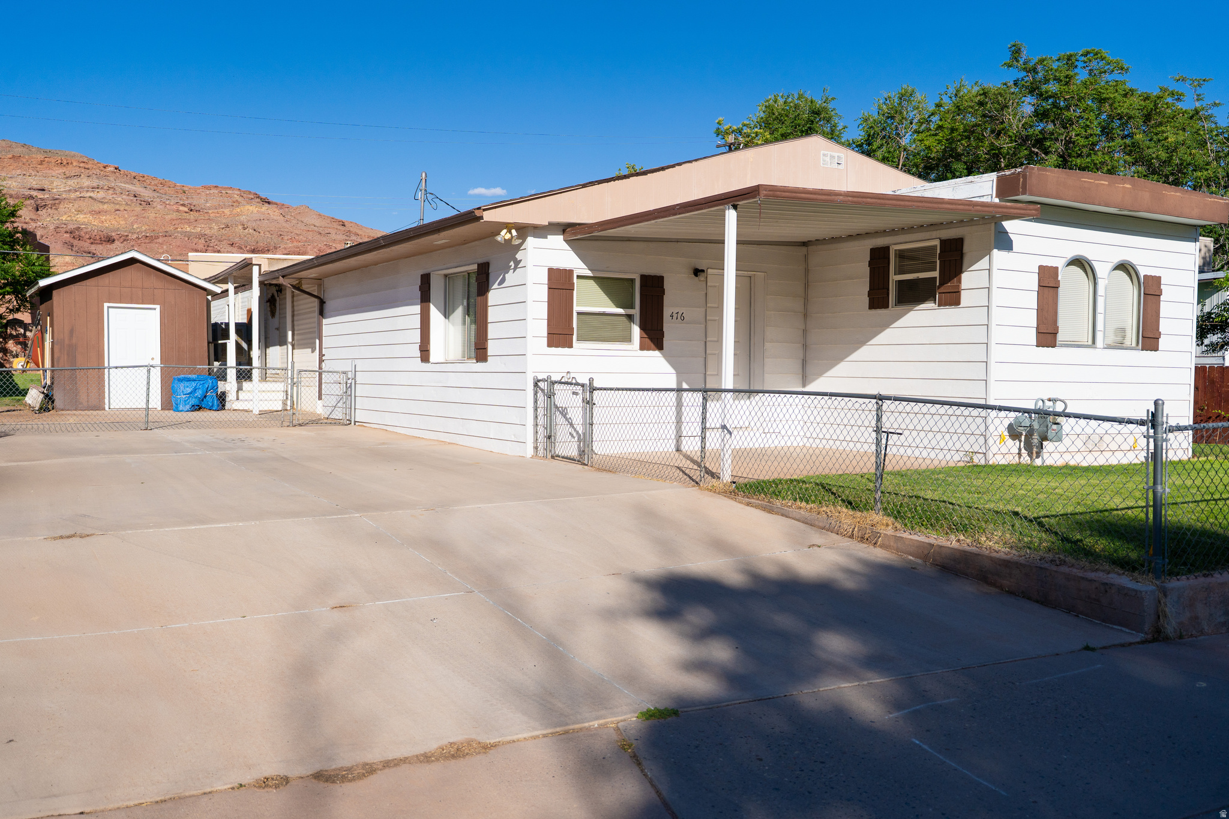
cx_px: 614
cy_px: 410
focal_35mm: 32
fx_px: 1092
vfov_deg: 41.1
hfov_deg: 58.7
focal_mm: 32
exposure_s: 1/3200
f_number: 4
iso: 200
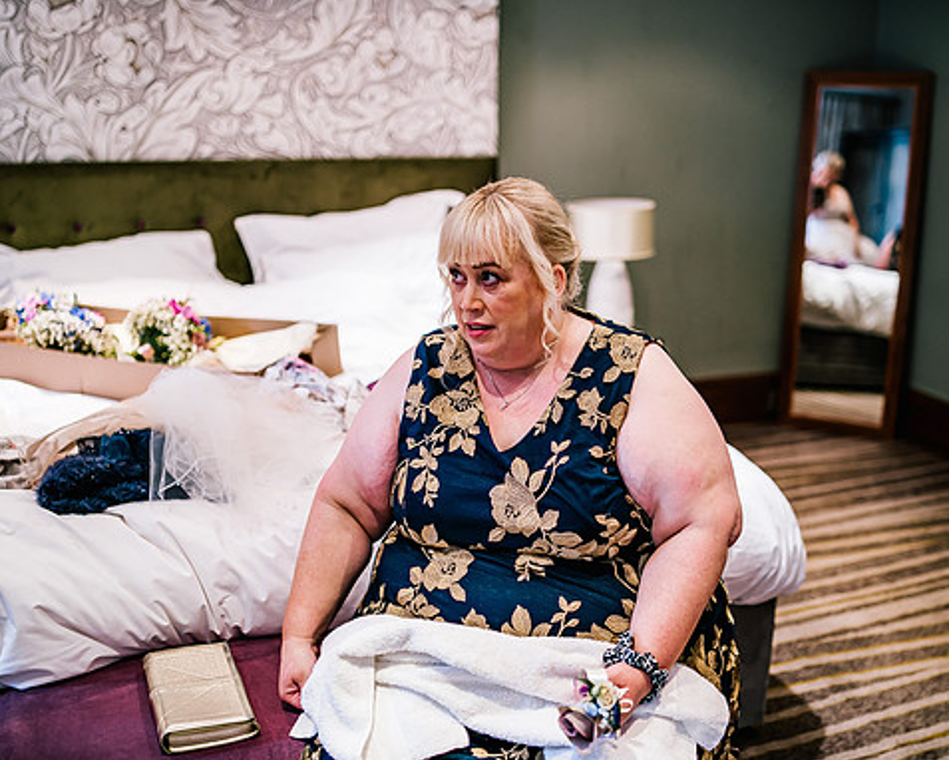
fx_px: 1124
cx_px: 513
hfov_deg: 45.7
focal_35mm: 40
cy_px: 381
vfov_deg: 37.4
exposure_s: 1/250
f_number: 1.4
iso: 640
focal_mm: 35
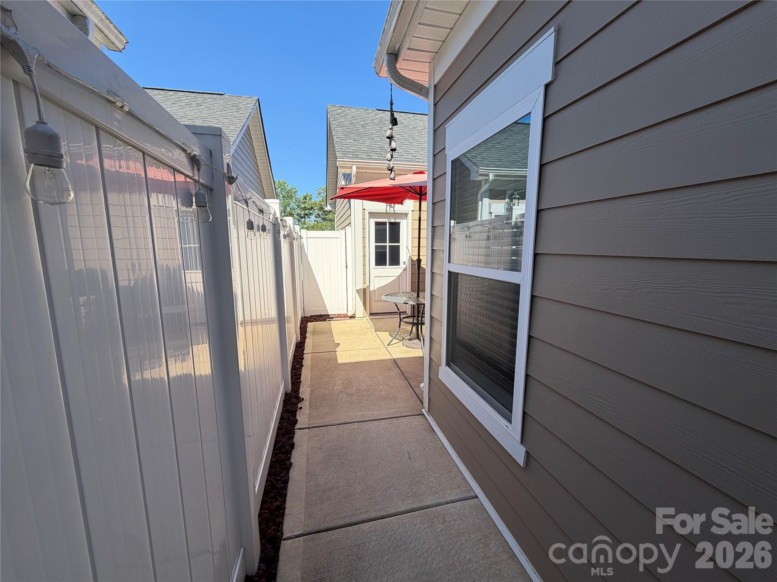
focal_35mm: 14
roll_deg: +0.8
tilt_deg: -7.7
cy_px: 291
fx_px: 314
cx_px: 388
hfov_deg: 102.1
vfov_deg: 85.7
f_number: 2.2
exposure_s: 1/527
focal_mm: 2.22
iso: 40
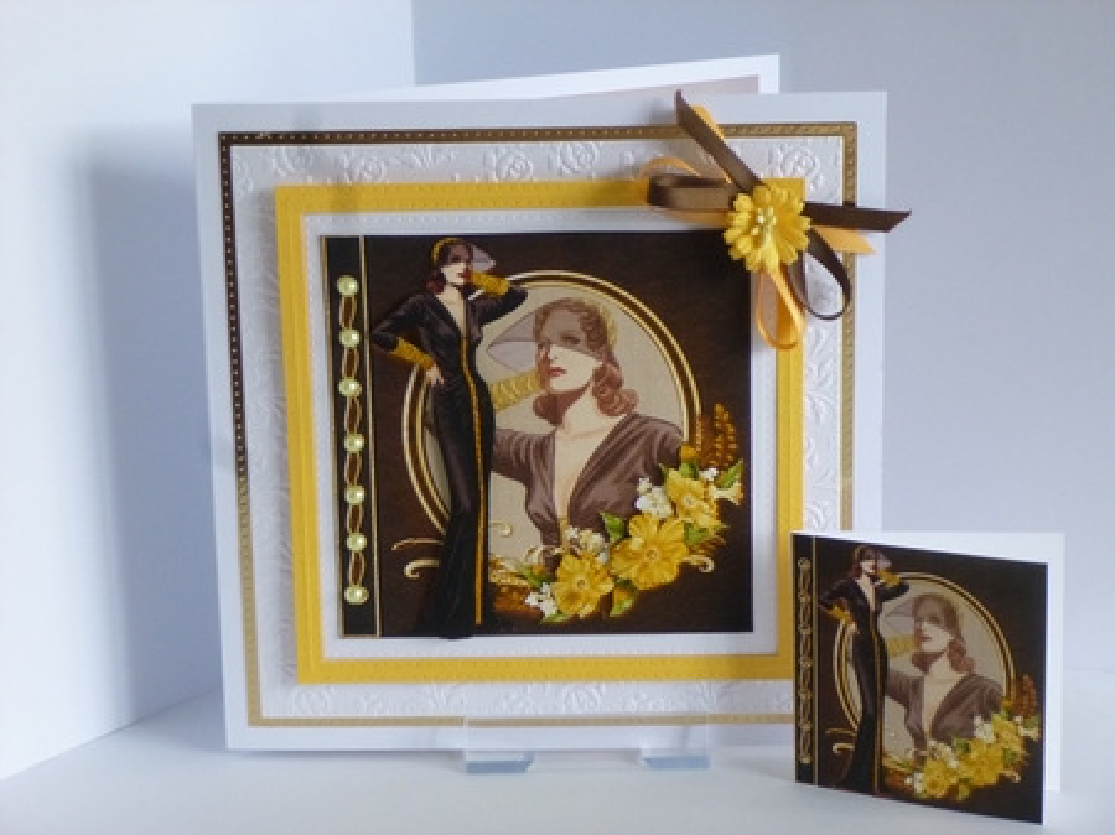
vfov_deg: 18.4
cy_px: 418
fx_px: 2575
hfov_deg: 24.4
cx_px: 558
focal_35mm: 80
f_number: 4.9
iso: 400
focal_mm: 14.2
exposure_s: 1/40
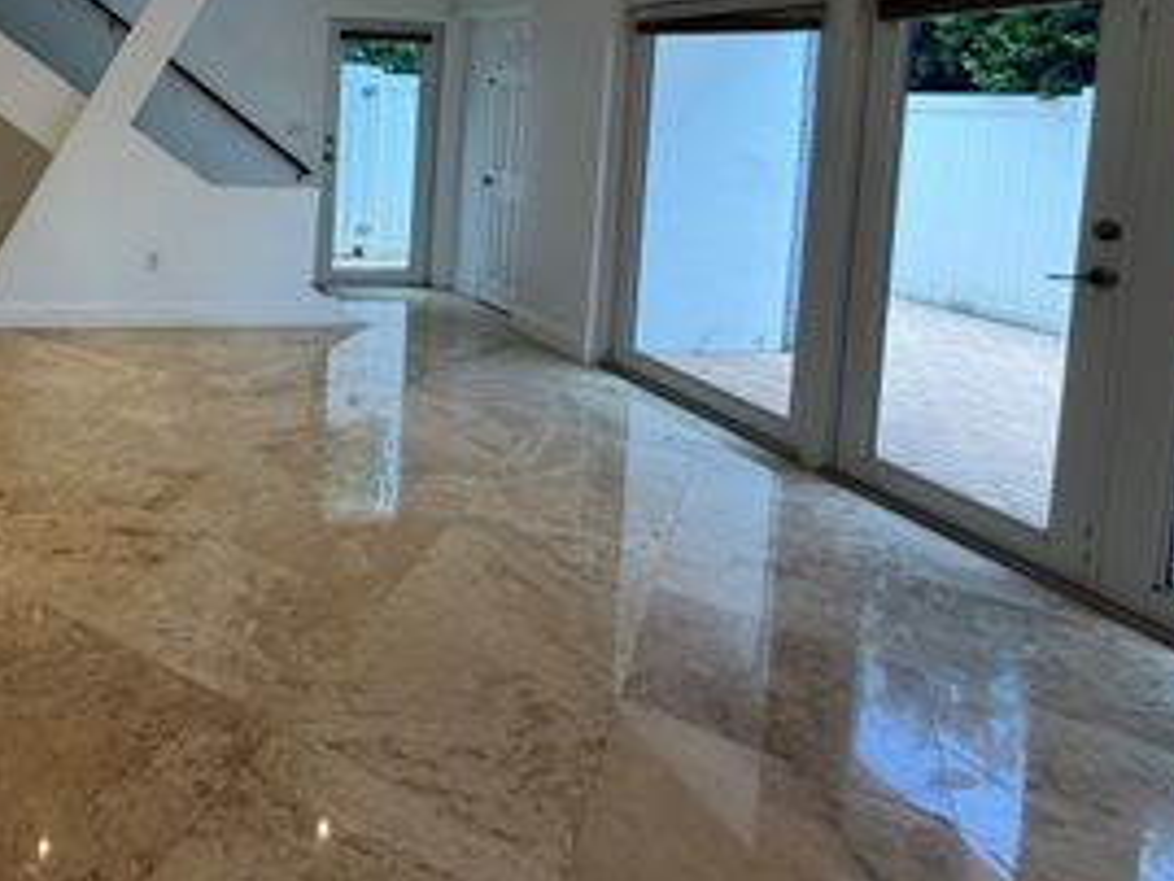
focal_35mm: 26
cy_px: 142
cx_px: 166
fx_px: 882
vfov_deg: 49.1
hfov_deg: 59.5
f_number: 2.2
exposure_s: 1/120
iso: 80
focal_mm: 2.22
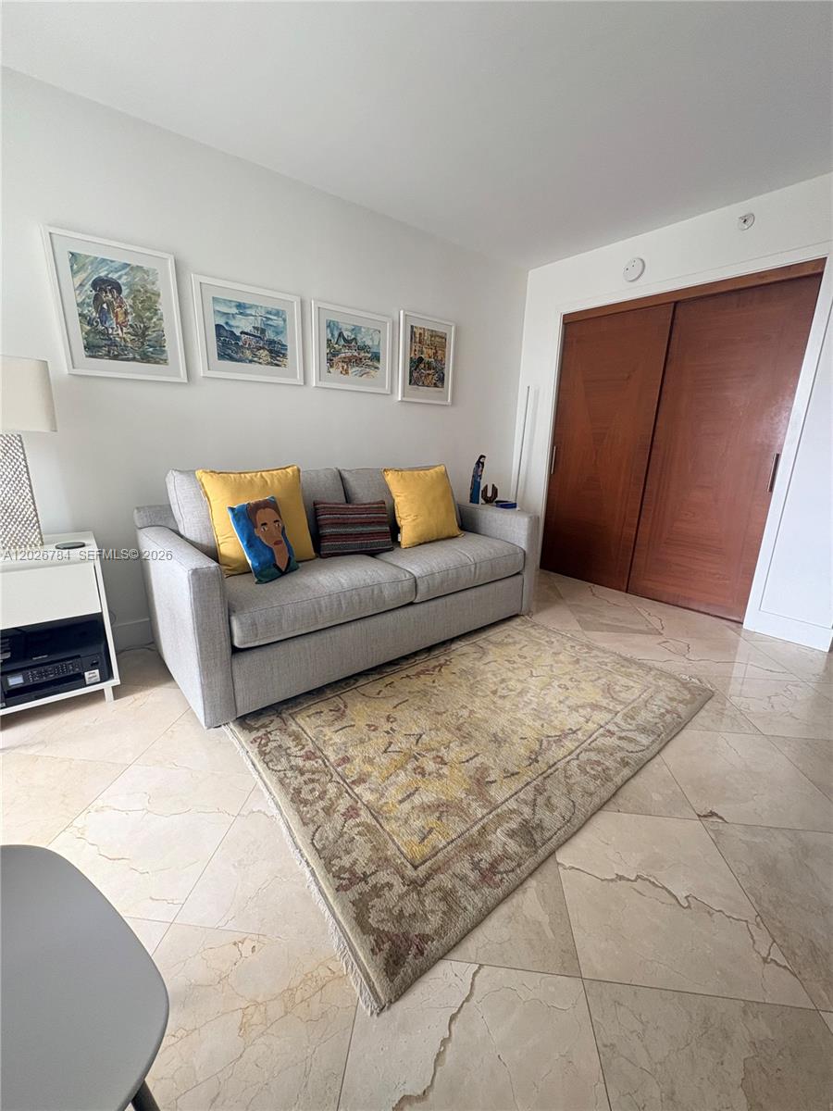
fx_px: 449
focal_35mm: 14
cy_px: 556
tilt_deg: -13.8
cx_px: 416
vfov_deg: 102.1
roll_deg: -2.0
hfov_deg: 85.7
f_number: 2.2
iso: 200
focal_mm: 2.22
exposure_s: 1/65
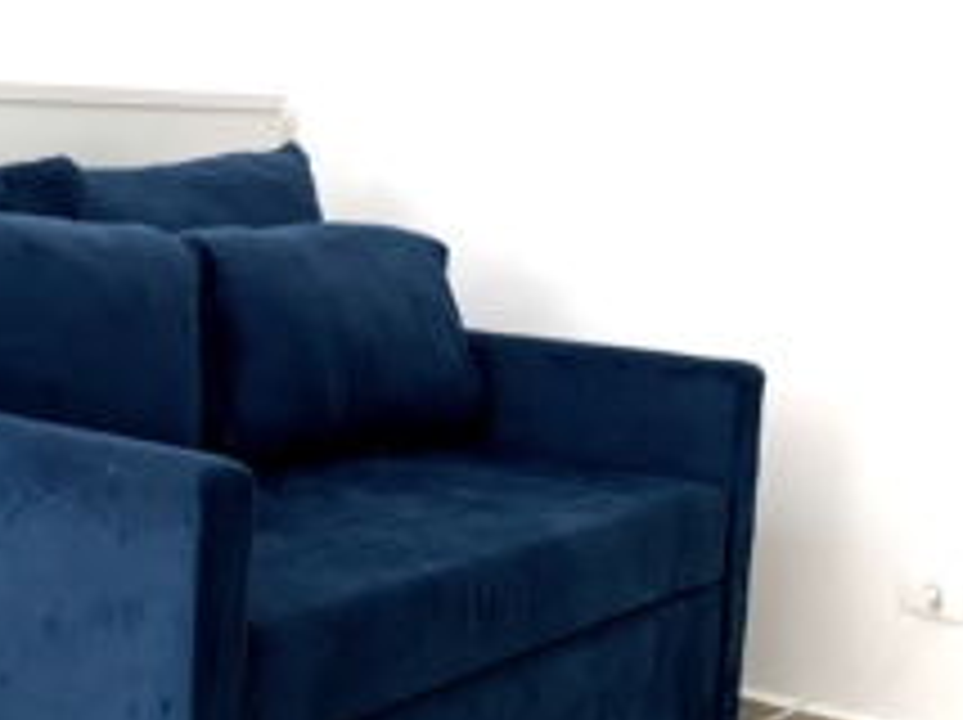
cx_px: 162
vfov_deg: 20.7
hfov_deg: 26.8
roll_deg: -2.3
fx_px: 1973
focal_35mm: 71
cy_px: 346
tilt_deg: -5.8
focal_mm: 4.25
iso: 40
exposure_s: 1/120
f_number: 1.8
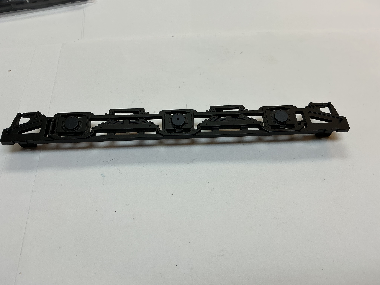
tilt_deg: -56.4
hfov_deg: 61.7
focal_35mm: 29
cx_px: 190
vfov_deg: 48.2
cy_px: 142
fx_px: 318
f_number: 1.8
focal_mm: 3
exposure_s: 1/100
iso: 20
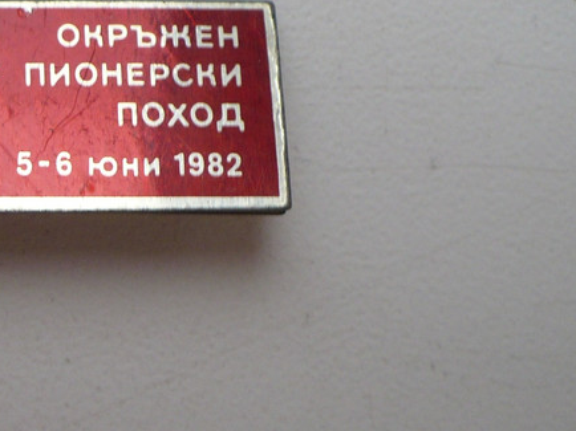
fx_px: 1513
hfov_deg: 20.4
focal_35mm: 91
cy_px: 145
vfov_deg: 16.2
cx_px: -74
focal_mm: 6.1
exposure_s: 1/30
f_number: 2.8
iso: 100
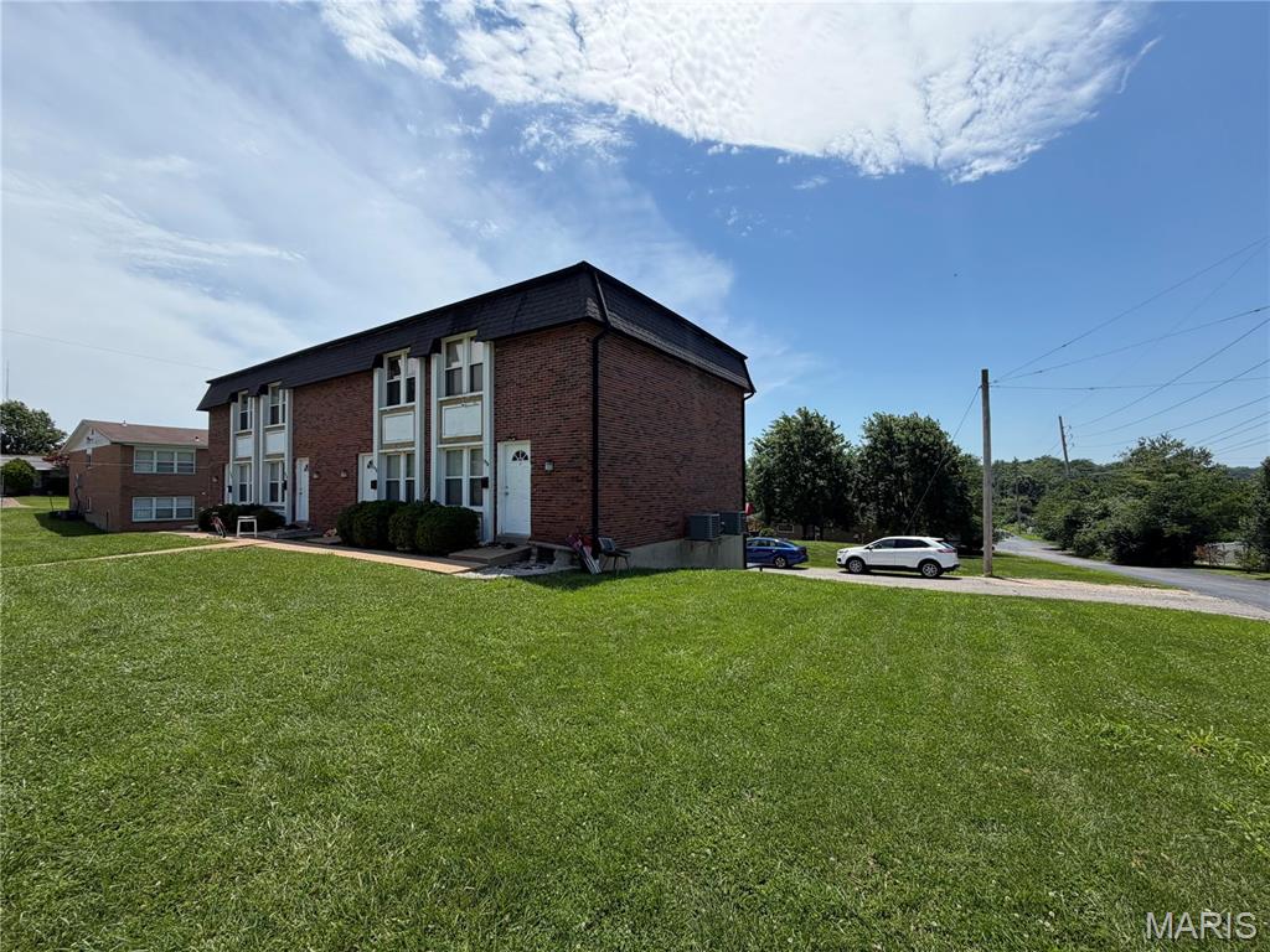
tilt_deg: +1.1
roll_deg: +1.0
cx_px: 635
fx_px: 514
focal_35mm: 14
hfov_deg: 102.1
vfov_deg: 85.7
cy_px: 476
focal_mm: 2.22
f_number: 2.2
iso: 20
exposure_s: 1/1145
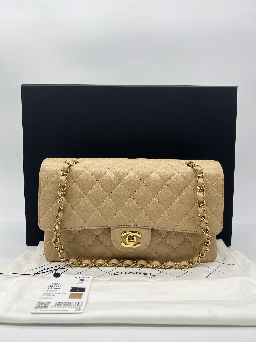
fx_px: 256
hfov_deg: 53.1
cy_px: 171
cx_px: 128
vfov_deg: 67.3
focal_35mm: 26
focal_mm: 5.7
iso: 32
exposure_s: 1/149
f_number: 1.5
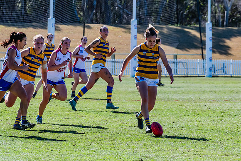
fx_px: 1933
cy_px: 93
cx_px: 165
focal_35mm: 289
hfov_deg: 7.1
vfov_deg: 4.8
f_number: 8
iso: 800
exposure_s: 1/1600
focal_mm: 210
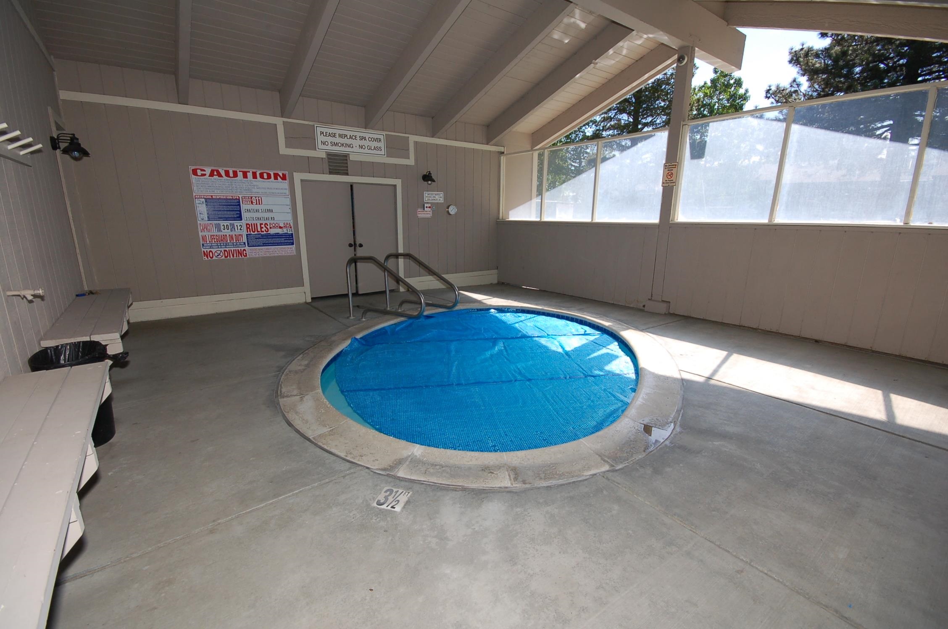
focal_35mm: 15
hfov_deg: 100.5
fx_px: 394
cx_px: 474
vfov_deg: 77.1
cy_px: 314
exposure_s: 1/250
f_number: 8
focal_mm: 10
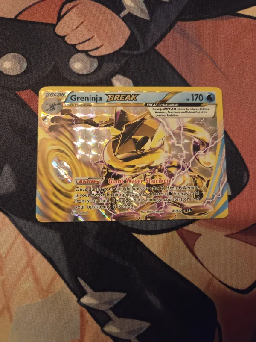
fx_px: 227
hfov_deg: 58.9
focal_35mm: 23
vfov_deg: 73.9
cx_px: 128
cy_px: 171
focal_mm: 5.4
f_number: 1.8
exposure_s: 1/100
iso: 1250
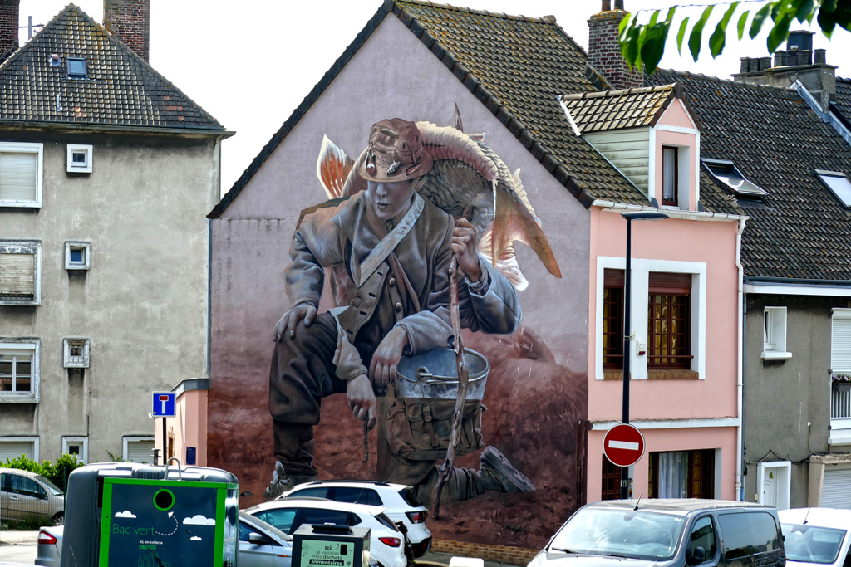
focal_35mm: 97
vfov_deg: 14.1
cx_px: 426
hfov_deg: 21.0
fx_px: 2293
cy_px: 284
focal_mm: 35.4
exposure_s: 1/640
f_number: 3.8
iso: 125
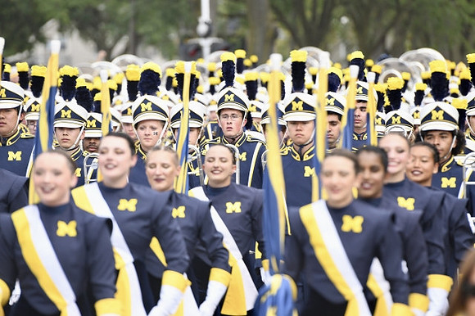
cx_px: 238
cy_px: 158
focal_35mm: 240
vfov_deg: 5.7
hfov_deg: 8.6
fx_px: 3165
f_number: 3.5
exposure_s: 1/1000
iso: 400
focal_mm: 200
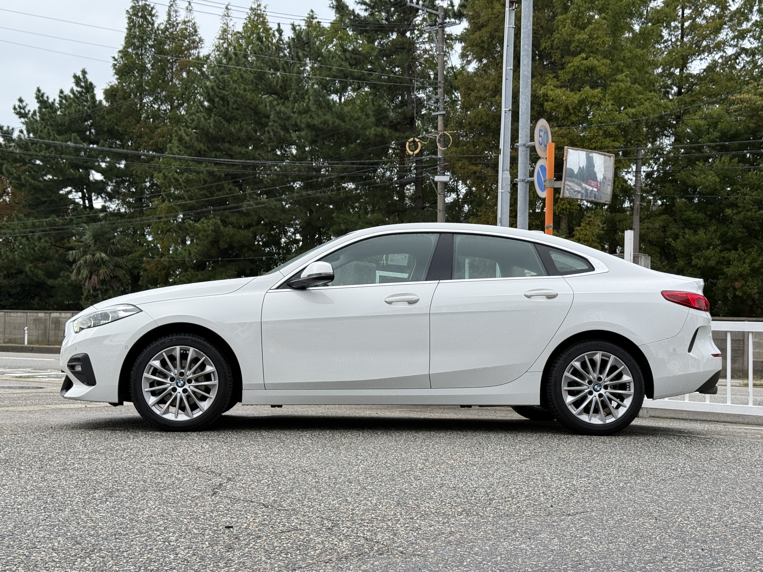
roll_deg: -1.5
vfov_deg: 30.3
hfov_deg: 39.7
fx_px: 1058
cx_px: 382
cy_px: 286
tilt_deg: +2.9
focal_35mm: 48
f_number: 1.78
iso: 64
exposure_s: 1/1429
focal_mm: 6.76
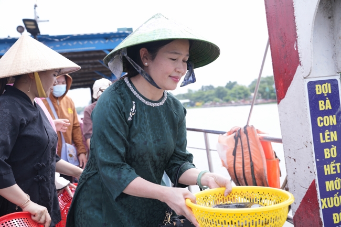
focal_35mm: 40
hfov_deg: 48.5
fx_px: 379
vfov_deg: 33.4
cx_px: 170
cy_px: 114
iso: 125
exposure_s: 1/320
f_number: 4.5
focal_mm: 40
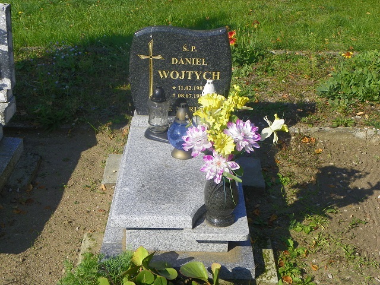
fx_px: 637
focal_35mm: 58
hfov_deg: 33.2
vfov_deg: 25.2
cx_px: 190
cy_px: 142
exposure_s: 1/250
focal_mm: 10.3
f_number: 5
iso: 64
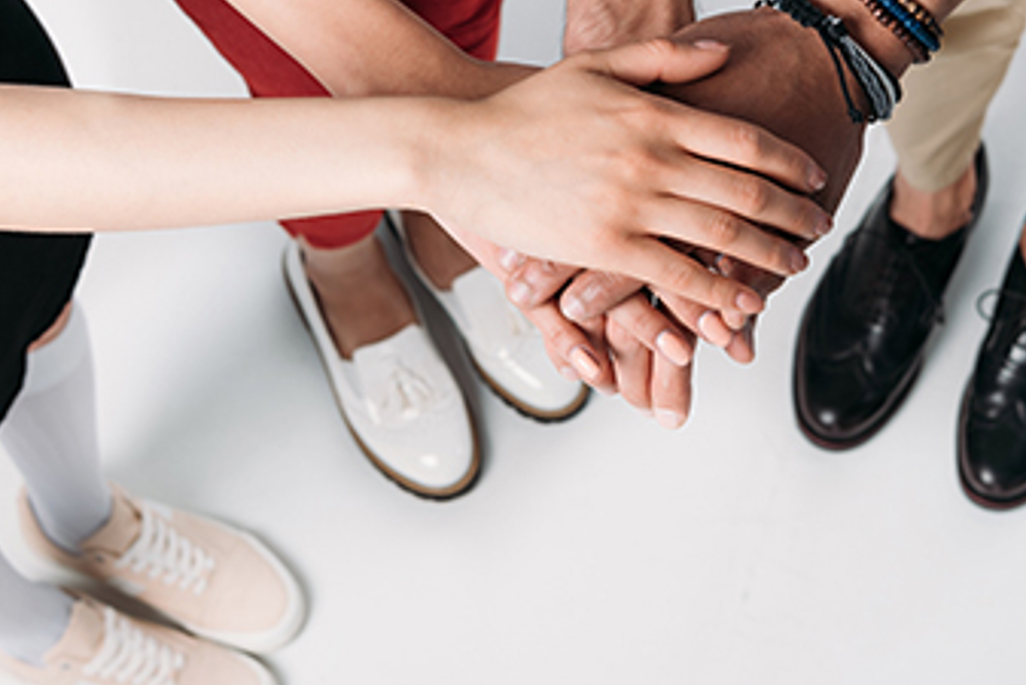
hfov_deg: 19.6
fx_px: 2965
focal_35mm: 104
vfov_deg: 13.1
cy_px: 142
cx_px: 563
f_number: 7.1
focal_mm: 50
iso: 64
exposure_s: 1/200
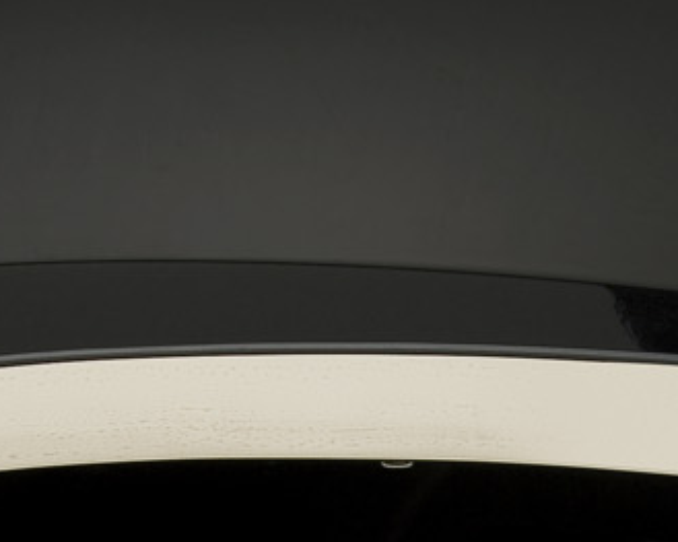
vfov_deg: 3.6
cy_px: 929
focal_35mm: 424
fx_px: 8506
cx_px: 449
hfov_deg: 4.6
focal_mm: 62
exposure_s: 1/250
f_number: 7.1
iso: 100
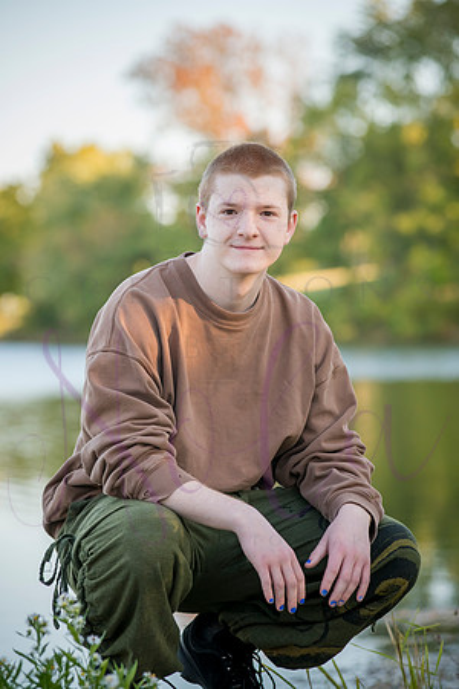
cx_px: 230
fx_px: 2390
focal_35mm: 125
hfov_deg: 11.0
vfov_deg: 16.4
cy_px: 344
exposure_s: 1/640
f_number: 4.5
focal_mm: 125
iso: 400
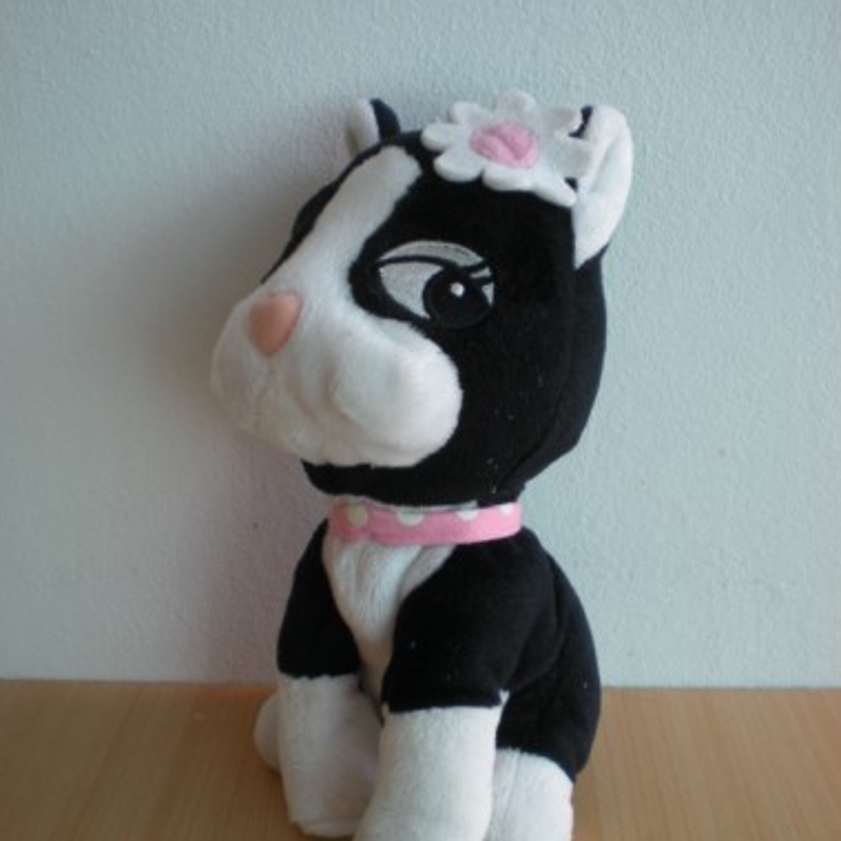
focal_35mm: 46
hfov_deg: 36.8
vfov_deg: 36.7
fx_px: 1264
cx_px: 418
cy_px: 502
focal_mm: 6.3
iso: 85
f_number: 3.1
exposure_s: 1/56.5
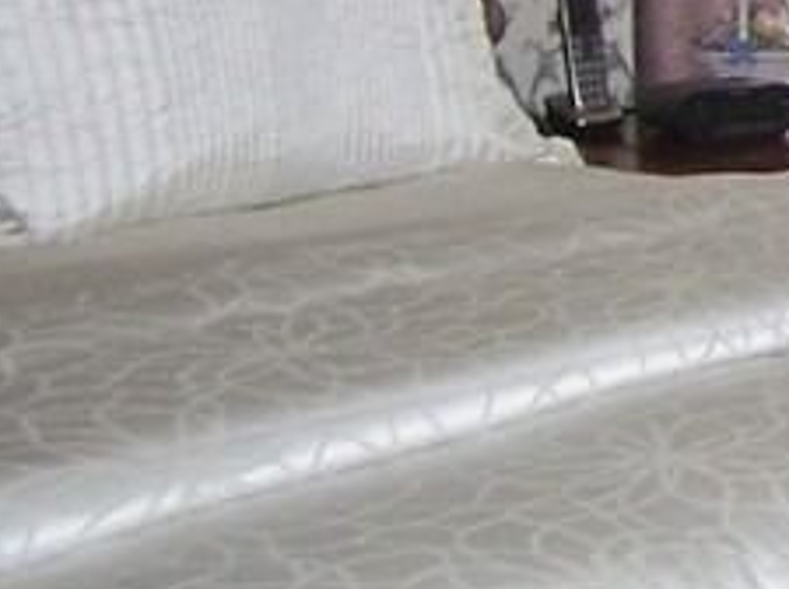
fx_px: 3527
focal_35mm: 155
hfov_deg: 11.2
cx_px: 1739
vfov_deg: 9.3
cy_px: -287
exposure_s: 1/125
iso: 125
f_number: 2.7
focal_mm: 5.6
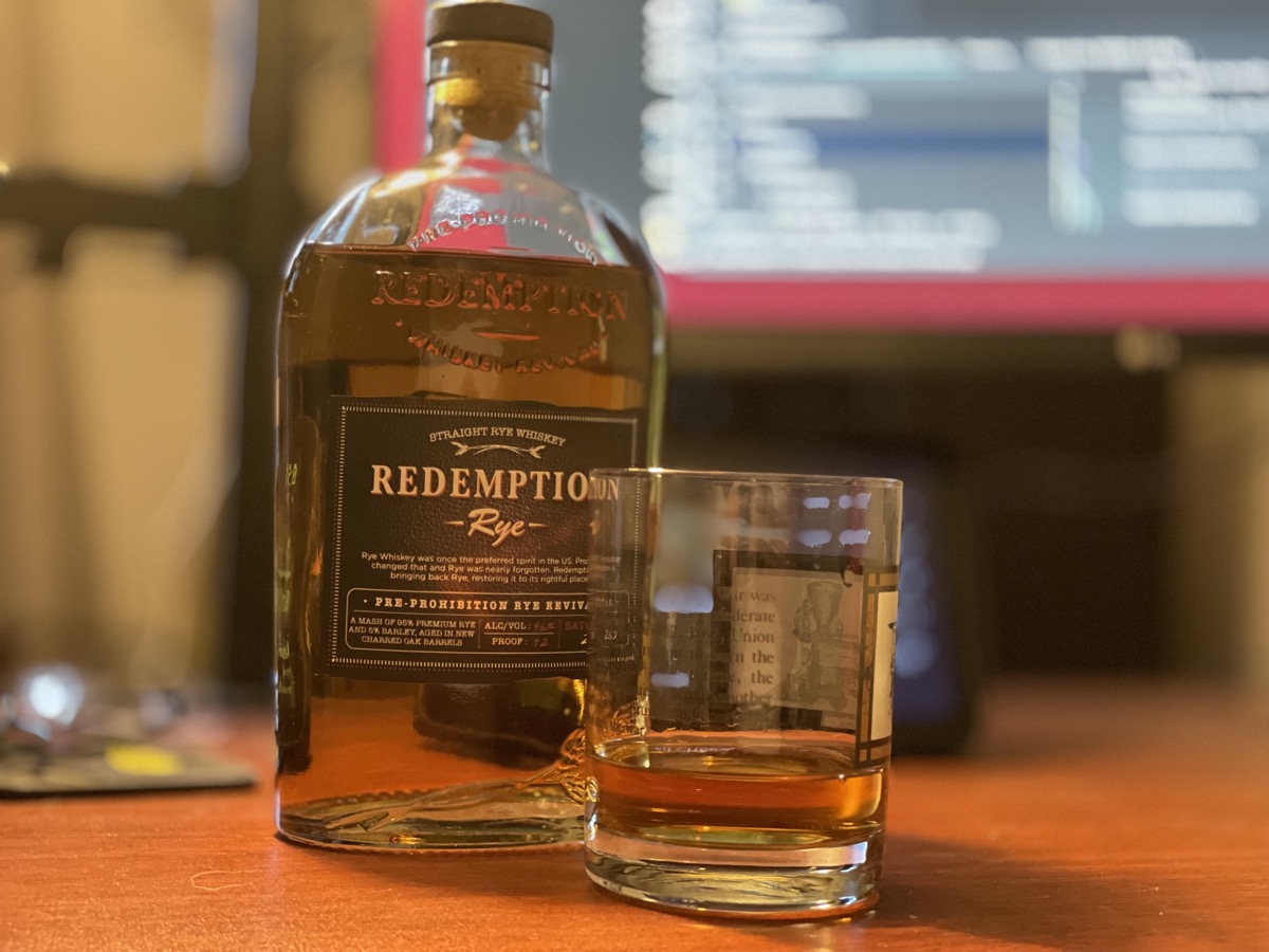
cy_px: 476
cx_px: 634
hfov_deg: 36.8
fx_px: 1906
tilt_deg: +1.1
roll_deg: -1.8
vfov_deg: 28.0
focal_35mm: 52
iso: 400
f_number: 2
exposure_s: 1/21
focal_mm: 6
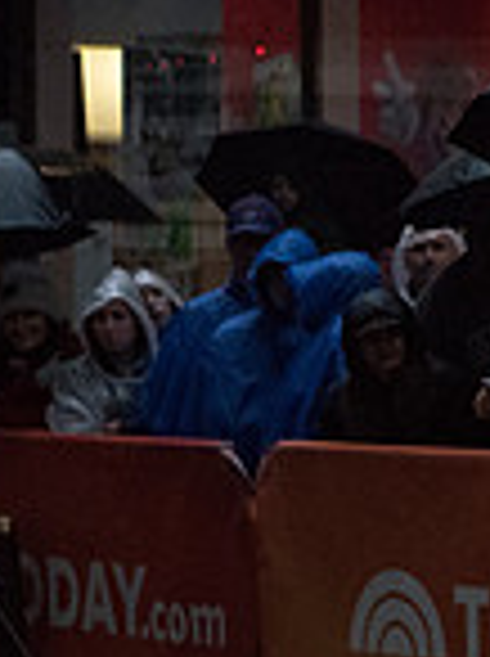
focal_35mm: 214
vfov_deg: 9.3
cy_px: 286
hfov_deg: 6.6
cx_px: 1164
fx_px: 4051
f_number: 2.8
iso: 10000
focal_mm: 56
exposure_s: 1/2500
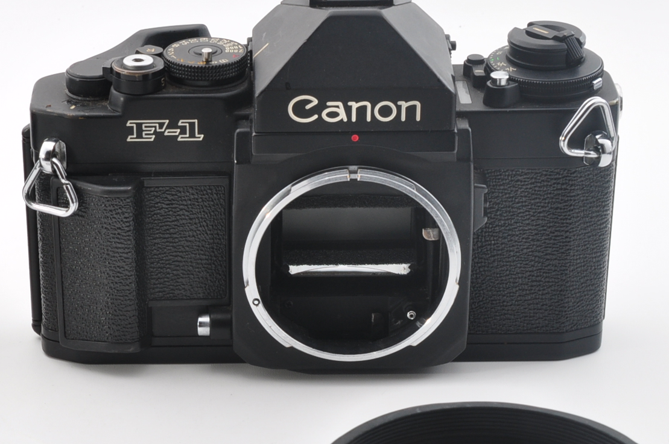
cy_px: 357
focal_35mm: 116
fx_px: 2153
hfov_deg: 17.5
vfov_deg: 11.7
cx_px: 148
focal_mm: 40
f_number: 14
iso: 200
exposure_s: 1/200
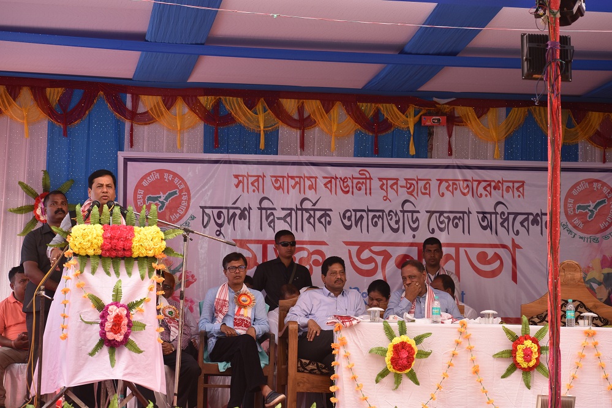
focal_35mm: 138
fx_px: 2346
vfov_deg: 9.9
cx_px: 306
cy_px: 204
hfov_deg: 14.9
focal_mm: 92
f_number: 5.6
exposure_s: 1/160
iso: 320
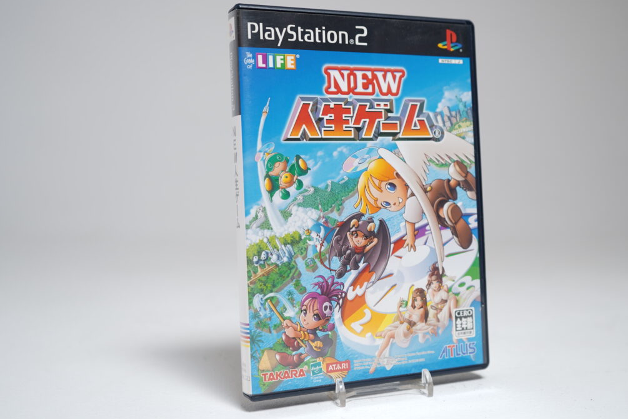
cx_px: 360
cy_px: 201
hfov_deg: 45.3
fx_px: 750
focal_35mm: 43
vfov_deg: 31.2
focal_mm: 36
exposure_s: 1/6
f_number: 4
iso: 64
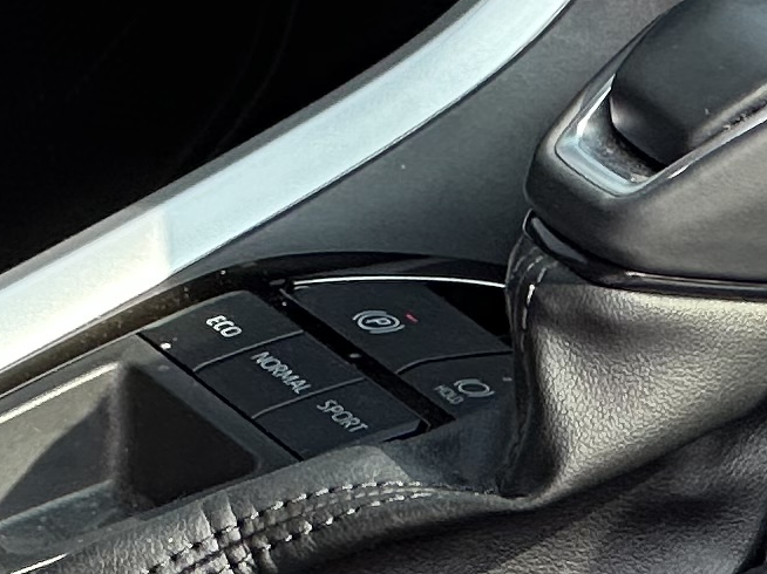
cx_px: 421
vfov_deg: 3.1
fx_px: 10521
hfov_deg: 4.2
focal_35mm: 475
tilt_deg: -17.0
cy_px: -763
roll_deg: +0.9
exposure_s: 1/99
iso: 32
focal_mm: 9
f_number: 2.8
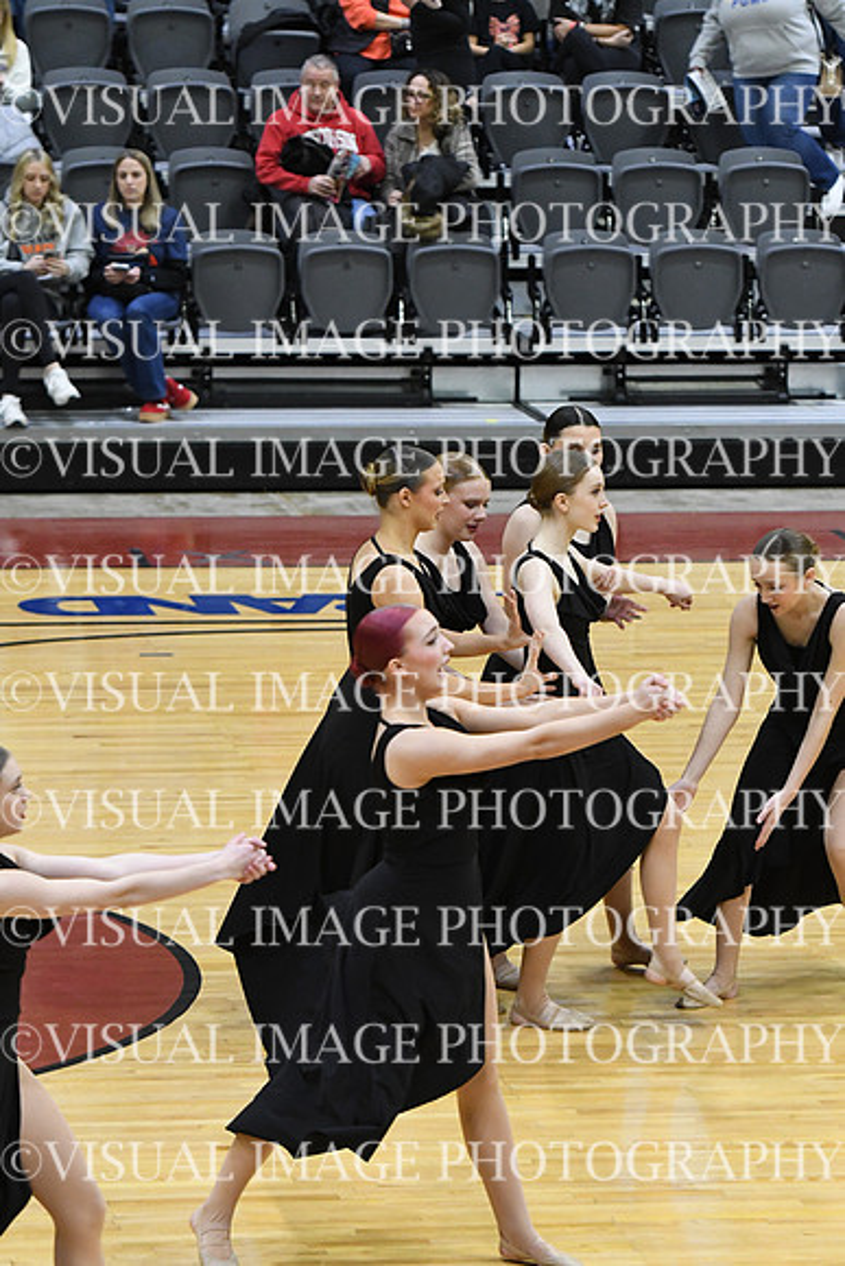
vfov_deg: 11.4
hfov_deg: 7.6
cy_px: 633
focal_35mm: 180
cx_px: 422
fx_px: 6333
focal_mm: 120
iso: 4000
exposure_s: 1/400
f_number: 3.5
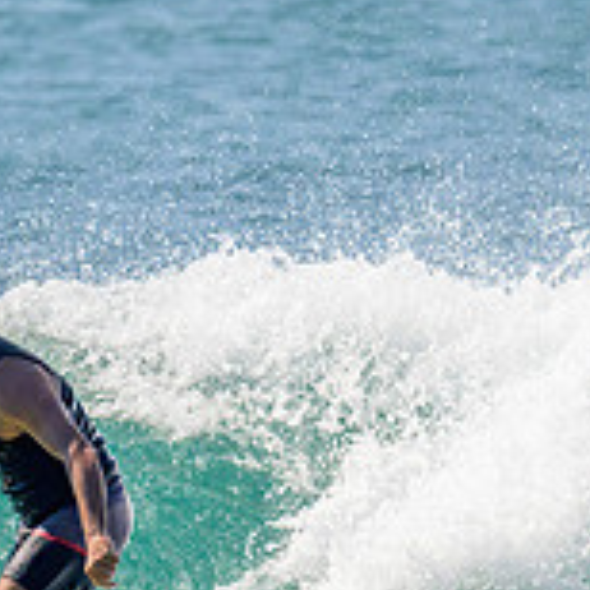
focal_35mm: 2244
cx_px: -195
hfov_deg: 0.8
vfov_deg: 0.8
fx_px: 43272
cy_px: 451
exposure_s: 1/2000
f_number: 10
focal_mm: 510
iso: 640
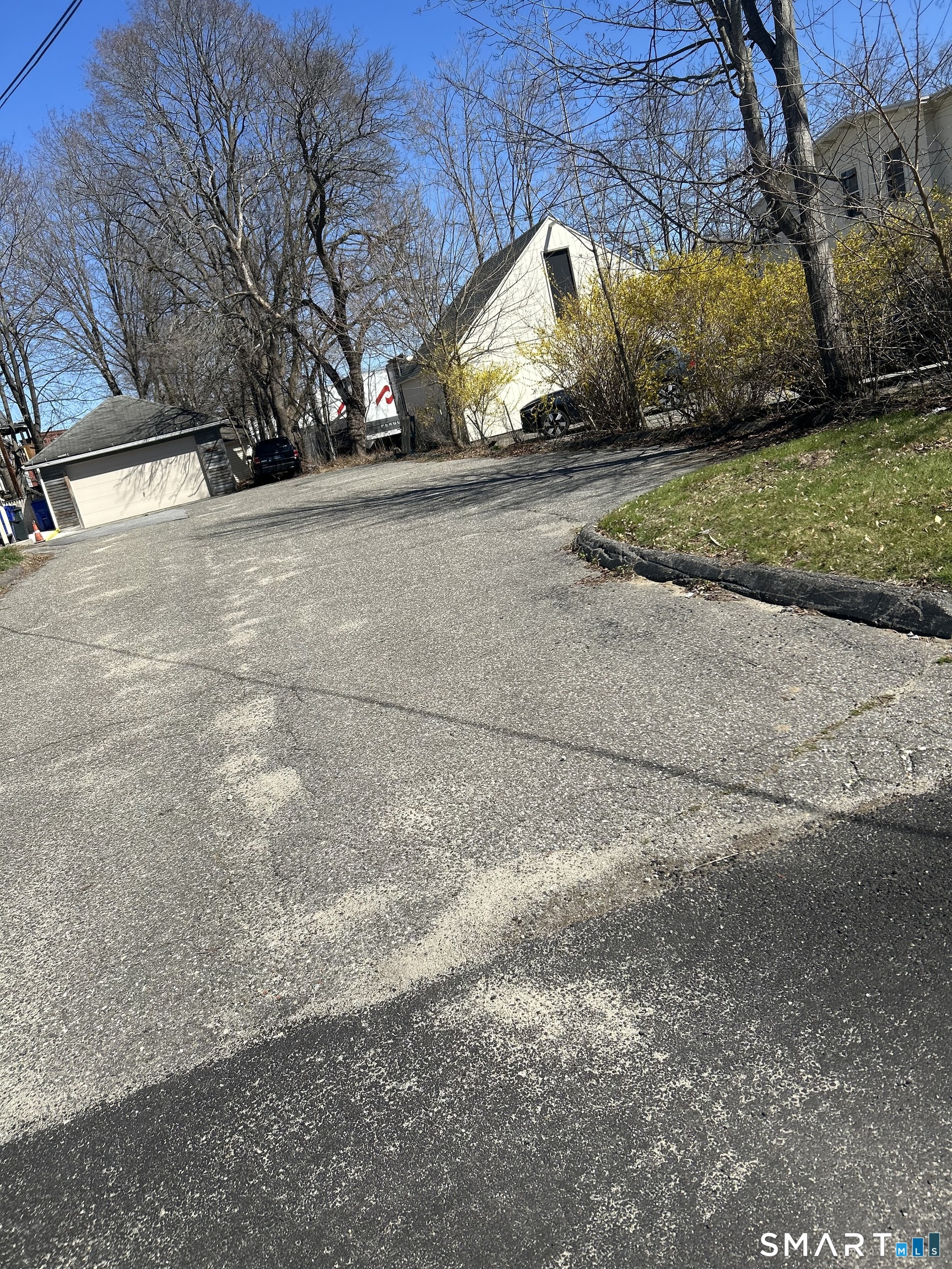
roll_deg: +13.9
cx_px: 476
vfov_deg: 67.3
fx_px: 953
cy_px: 634
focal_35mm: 26
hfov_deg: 53.1
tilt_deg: -14.3
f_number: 1.5
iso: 50
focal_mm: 5.7
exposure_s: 1/4274
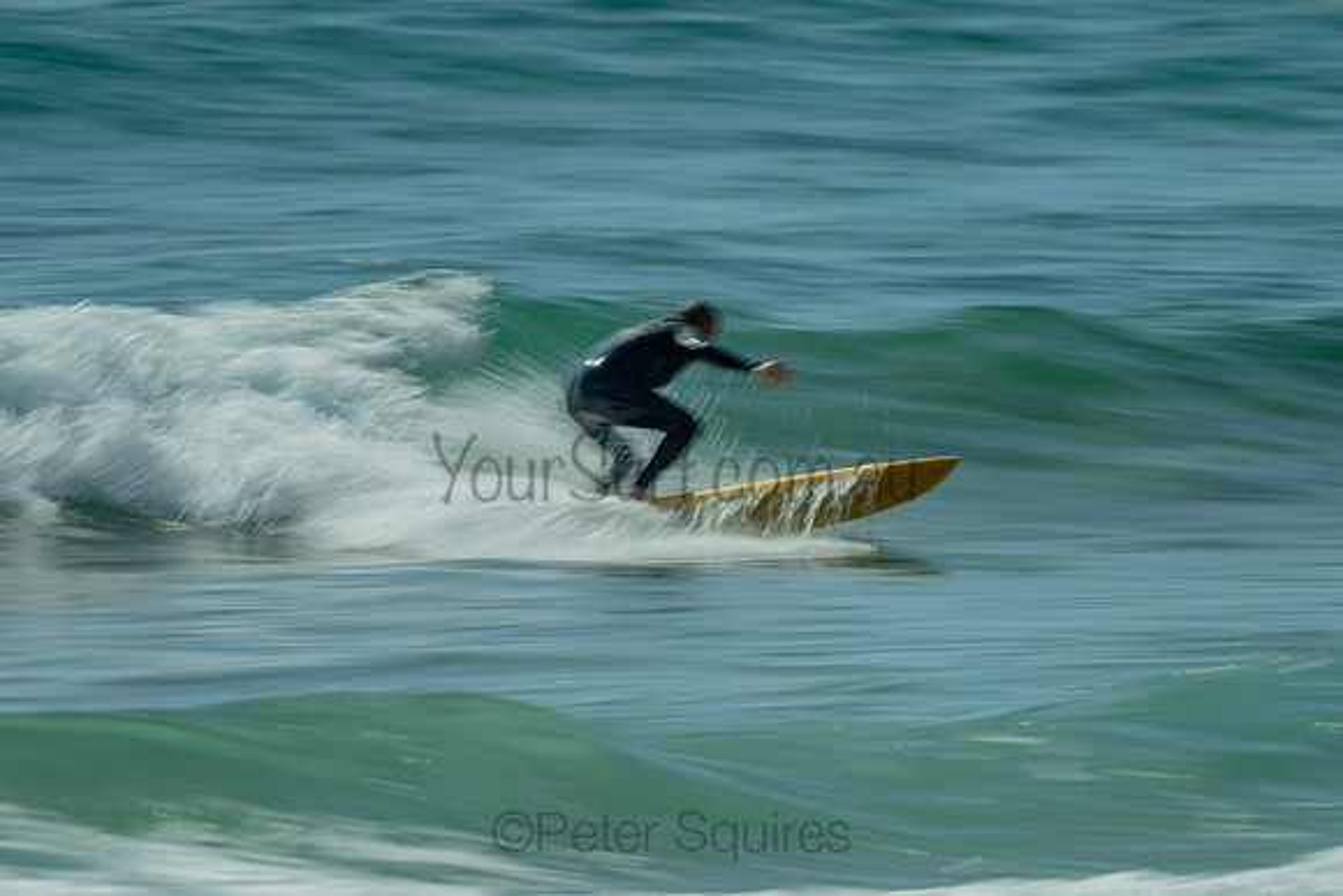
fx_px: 22873
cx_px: 587
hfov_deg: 3.4
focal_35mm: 613
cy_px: 391
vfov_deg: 2.2
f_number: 5.6
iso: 64
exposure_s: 1/20
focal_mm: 500
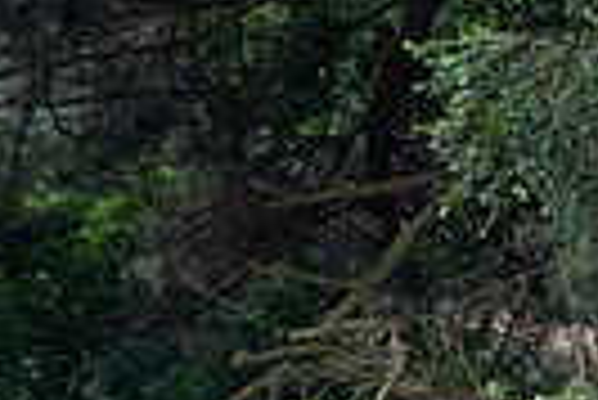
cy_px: 861
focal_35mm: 1306
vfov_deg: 1.1
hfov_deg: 1.6
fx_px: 21718
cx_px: 1263
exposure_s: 1/2000
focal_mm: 200
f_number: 4
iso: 800
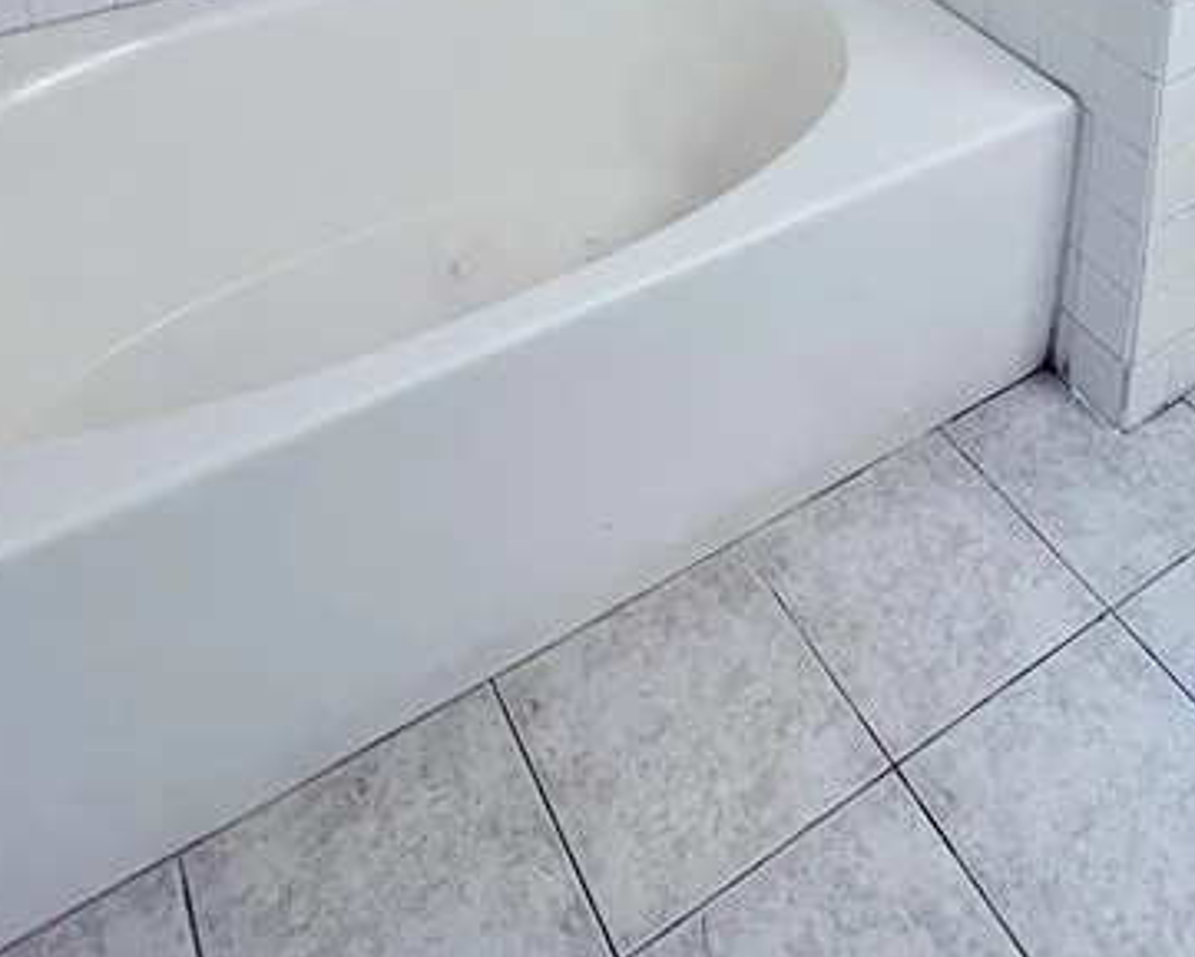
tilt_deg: -19.6
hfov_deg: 49.1
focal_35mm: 36
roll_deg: -2.4
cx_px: 824
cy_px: -281
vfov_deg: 31.7
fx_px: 1274
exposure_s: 1/120
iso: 125
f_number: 1.8
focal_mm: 1.57
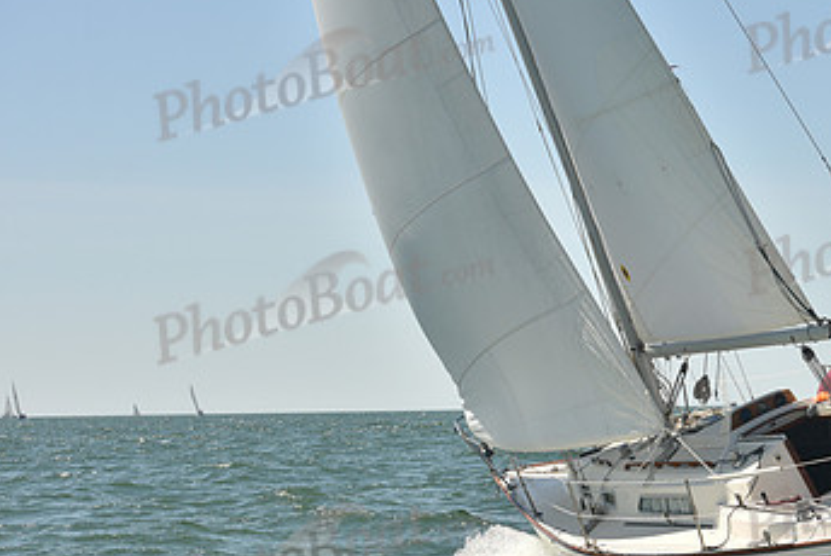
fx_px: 2726
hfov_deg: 17.2
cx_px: 621
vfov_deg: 11.6
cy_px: 393
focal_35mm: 118
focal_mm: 70
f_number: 5.6
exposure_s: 1/800
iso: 250
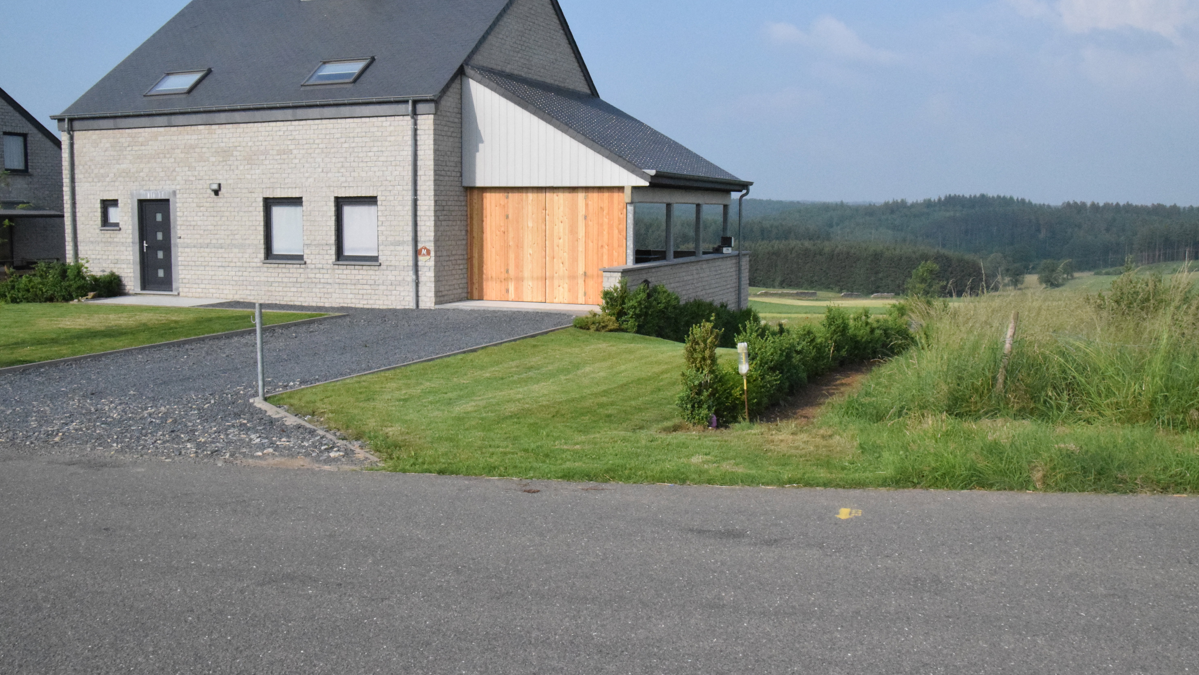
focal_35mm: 34
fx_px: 1066
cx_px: 598
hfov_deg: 58.7
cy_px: 315
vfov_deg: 35.1
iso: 6400
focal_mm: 21
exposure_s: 1/4000
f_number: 20
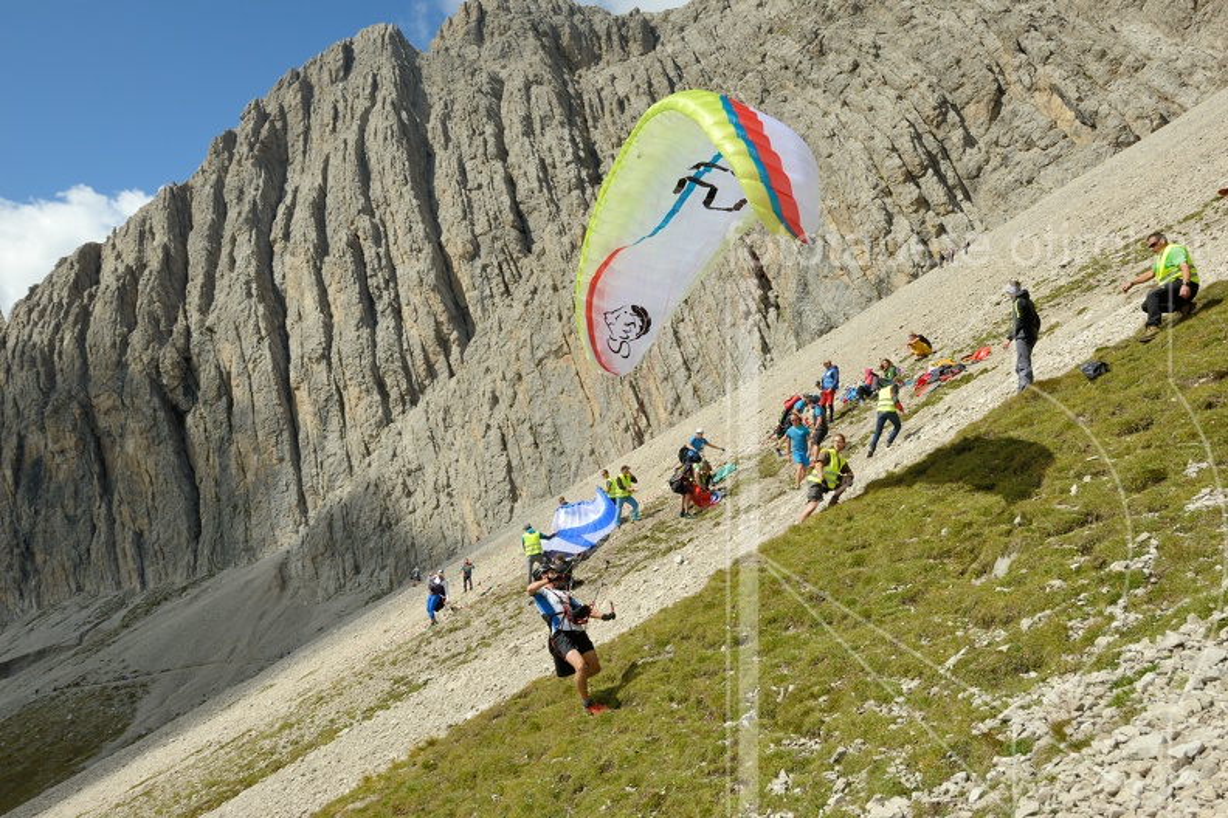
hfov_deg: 58.7
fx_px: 1091
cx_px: 614
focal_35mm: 32
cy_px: 409
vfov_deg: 41.1
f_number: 10
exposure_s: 1/640
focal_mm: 32
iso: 320
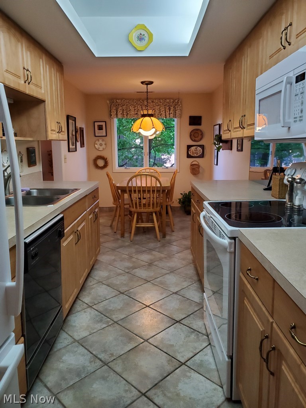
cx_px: 153
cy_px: 204
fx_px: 306
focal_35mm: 26
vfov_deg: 67.3
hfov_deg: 53.1
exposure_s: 1/120
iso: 320
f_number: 2.4
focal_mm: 4.3
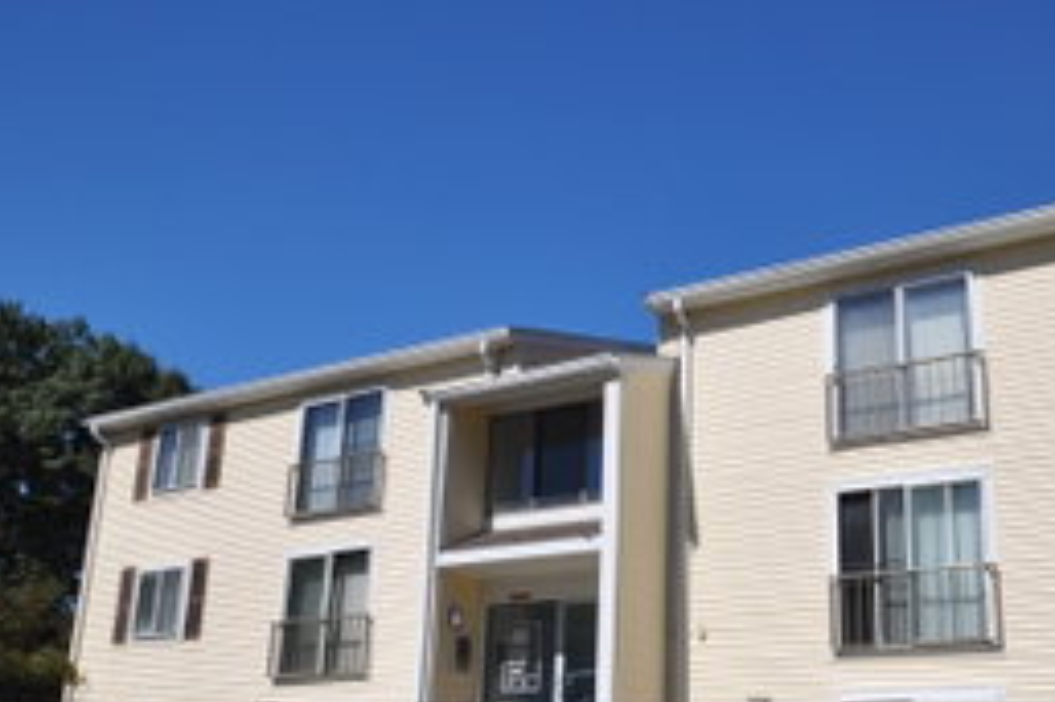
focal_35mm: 28
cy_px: 585
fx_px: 820
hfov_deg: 63.0
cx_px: 743
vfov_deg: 43.6
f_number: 9
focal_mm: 10
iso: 200
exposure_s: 1/320
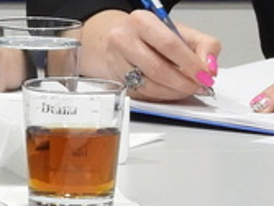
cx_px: 240
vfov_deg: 2.3
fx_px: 5172
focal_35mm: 652
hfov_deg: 3.0
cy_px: -39
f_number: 3.5
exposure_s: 1/50
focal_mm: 16.3
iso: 400
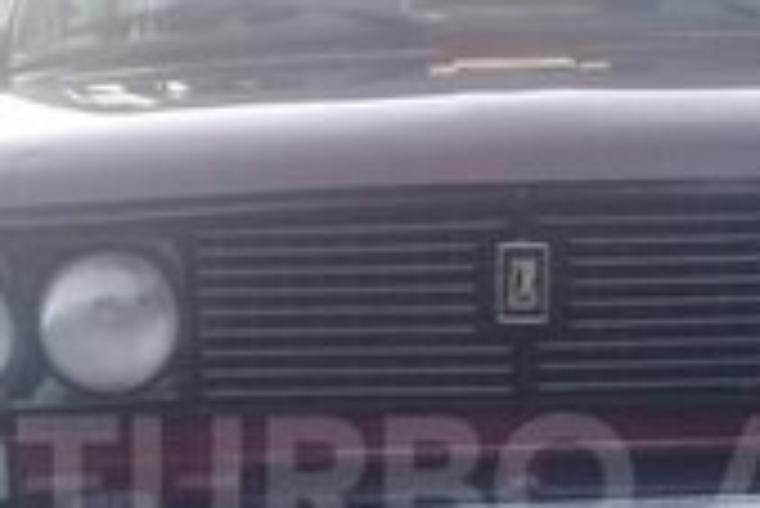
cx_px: 477
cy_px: 483
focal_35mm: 126
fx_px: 2662
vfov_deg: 10.8
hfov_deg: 16.2
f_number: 2.2
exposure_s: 1/50
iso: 64
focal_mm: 3.3
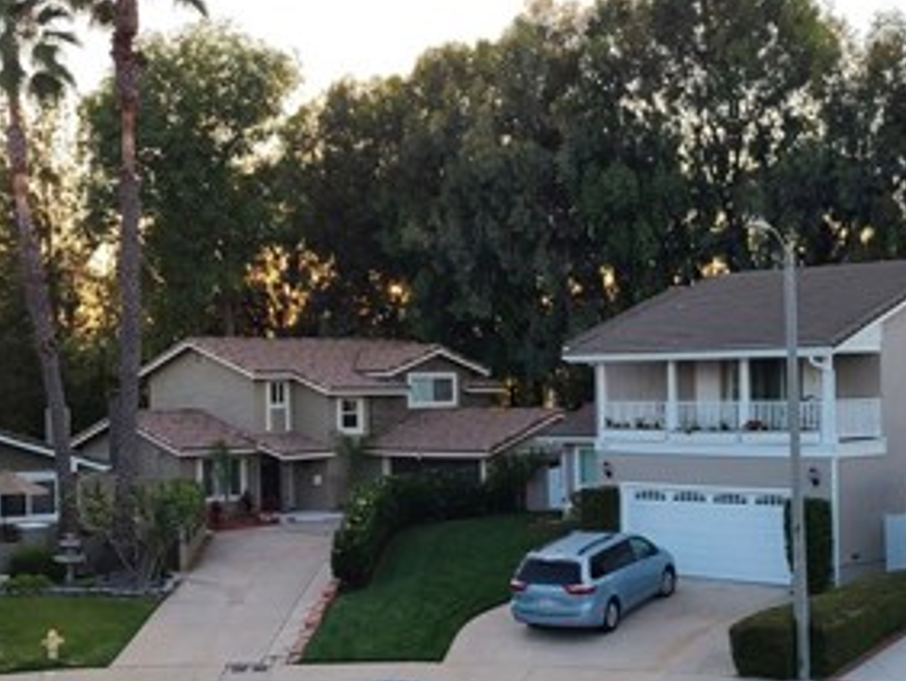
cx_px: 450
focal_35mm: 59
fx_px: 1546
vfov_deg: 24.8
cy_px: 366
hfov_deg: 32.7
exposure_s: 1/343
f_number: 1.8
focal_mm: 5.4
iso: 40
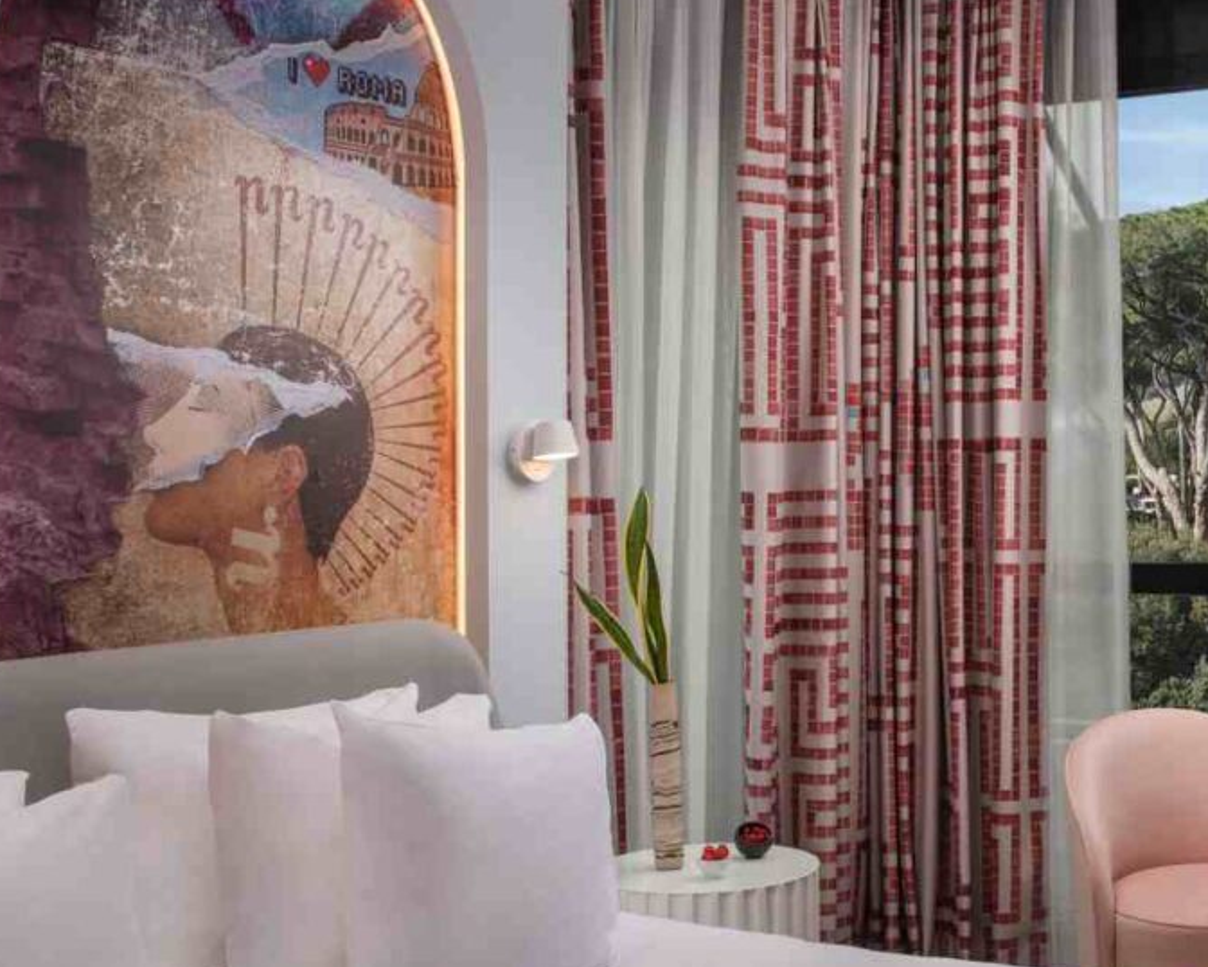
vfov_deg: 30.3
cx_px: 1023
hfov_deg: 35.7
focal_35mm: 50
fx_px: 1788
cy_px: 521
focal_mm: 28
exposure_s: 1/40
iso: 40
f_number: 9
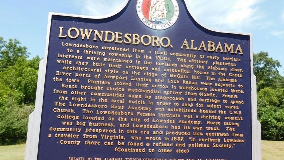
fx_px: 256
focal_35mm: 34
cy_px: 82
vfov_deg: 34.7
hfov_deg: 58.0
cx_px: 147
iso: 125
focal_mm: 5.3
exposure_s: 1/800
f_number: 3.2
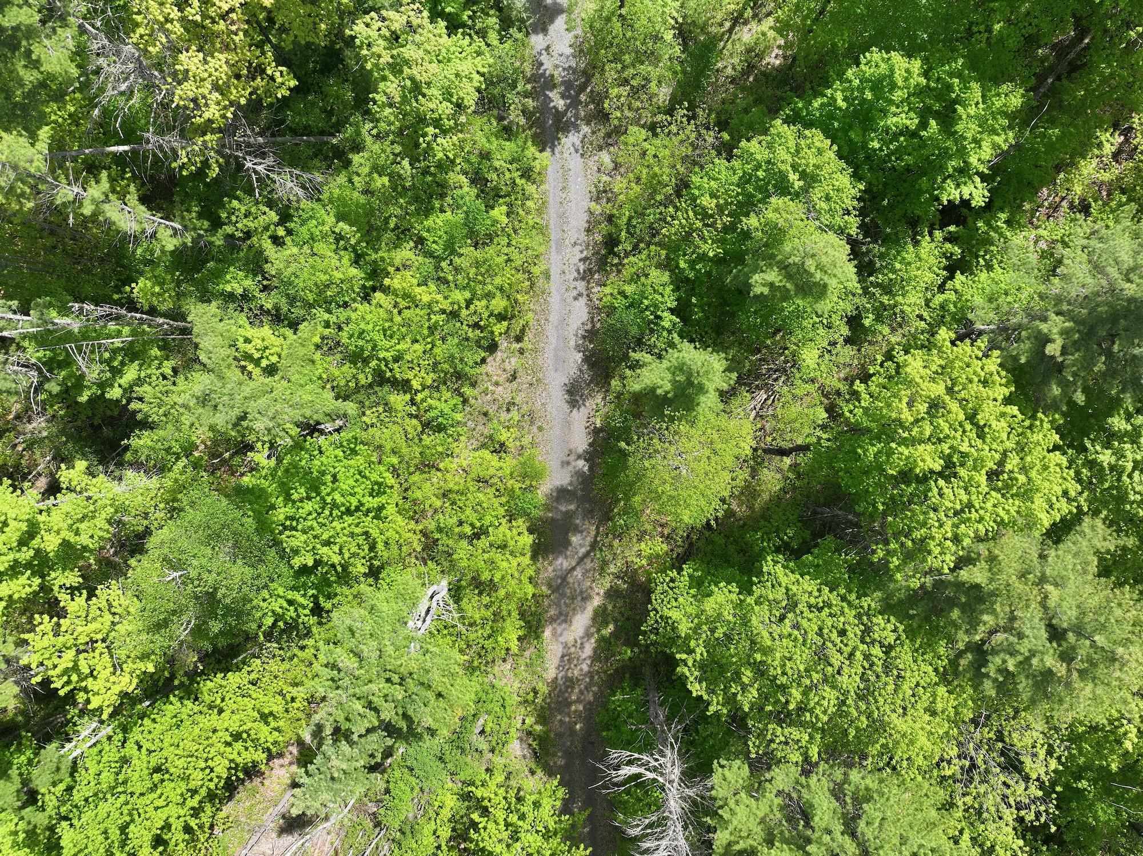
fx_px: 792
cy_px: 428
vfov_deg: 56.8
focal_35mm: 24
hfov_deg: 71.6
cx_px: 572
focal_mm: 12.3
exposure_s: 1/1600
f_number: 2.8
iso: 100
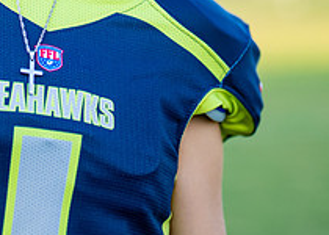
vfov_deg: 8.4
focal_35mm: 169
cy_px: -70
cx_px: 34
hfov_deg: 11.8
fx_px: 1579
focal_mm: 50
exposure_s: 1/2000
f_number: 1.2
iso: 160
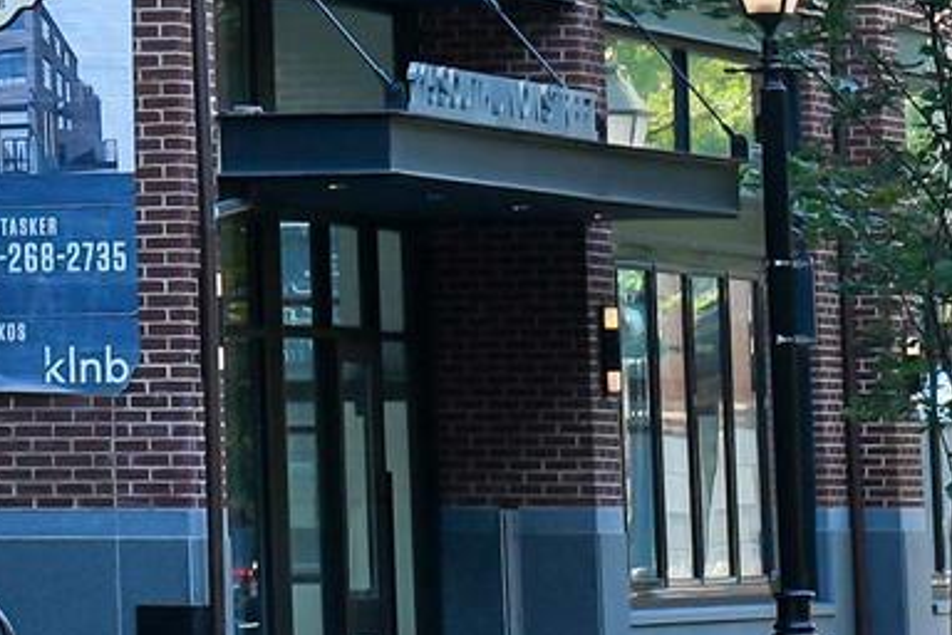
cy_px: -515
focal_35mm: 331
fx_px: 8752
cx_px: -731
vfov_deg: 4.1
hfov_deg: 6.1
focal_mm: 62
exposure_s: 1/80
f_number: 4.5
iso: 320
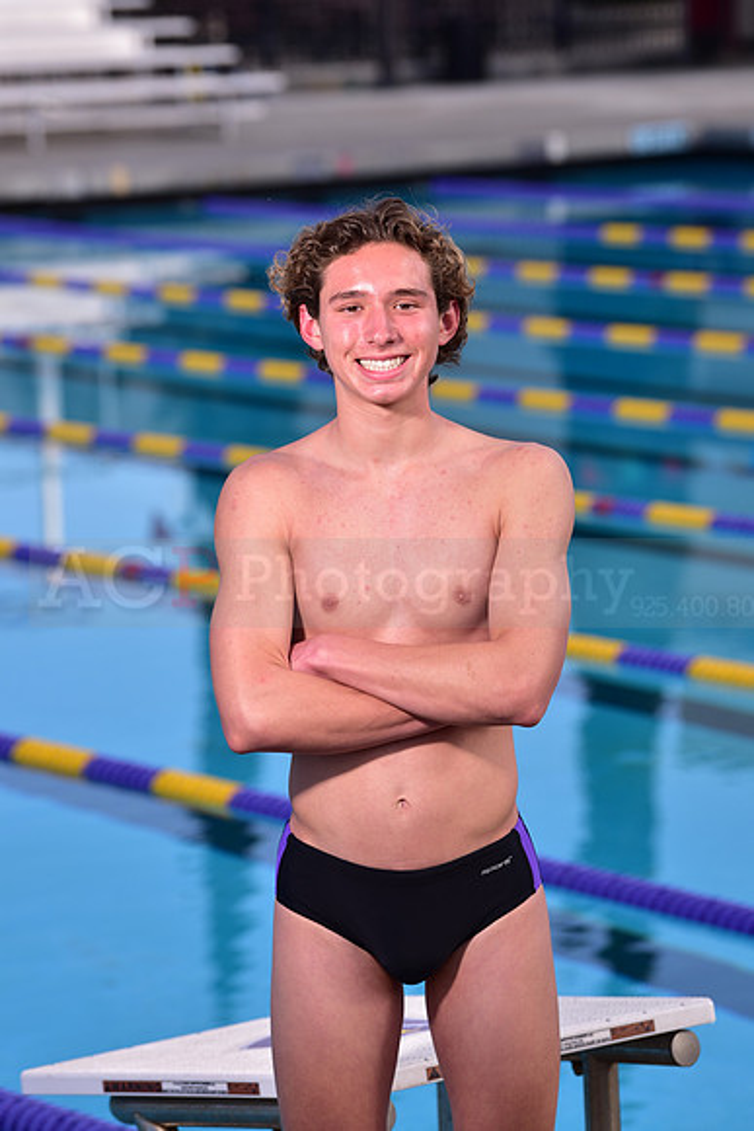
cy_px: 566
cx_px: 377
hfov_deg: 9.2
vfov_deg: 13.7
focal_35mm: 150
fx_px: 4709
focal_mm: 150
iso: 80
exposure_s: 1/250
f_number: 5.6
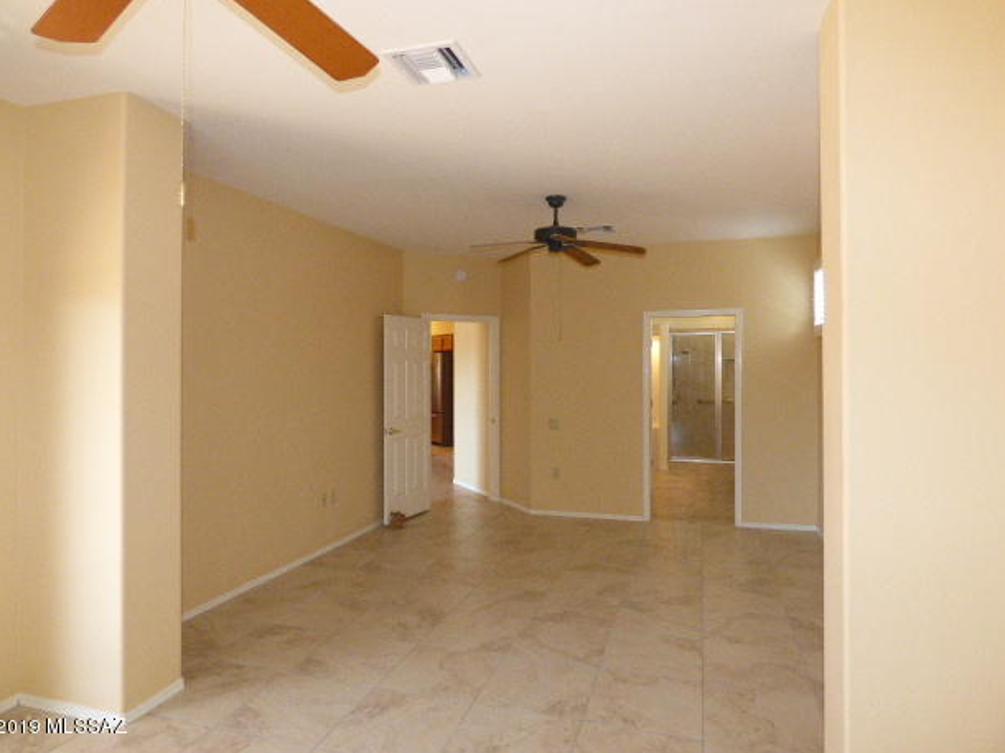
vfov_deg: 63.4
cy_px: 364
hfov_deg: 79.0
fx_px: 609
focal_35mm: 21
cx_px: 498
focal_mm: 3.58
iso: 500
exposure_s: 1/60
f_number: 2.8
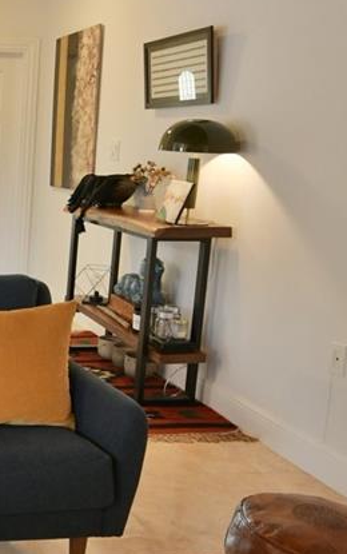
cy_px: 271
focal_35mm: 53
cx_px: -155
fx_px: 801
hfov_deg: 21.1
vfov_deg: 38.2
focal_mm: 12
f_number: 4.5
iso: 1400
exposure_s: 1/20
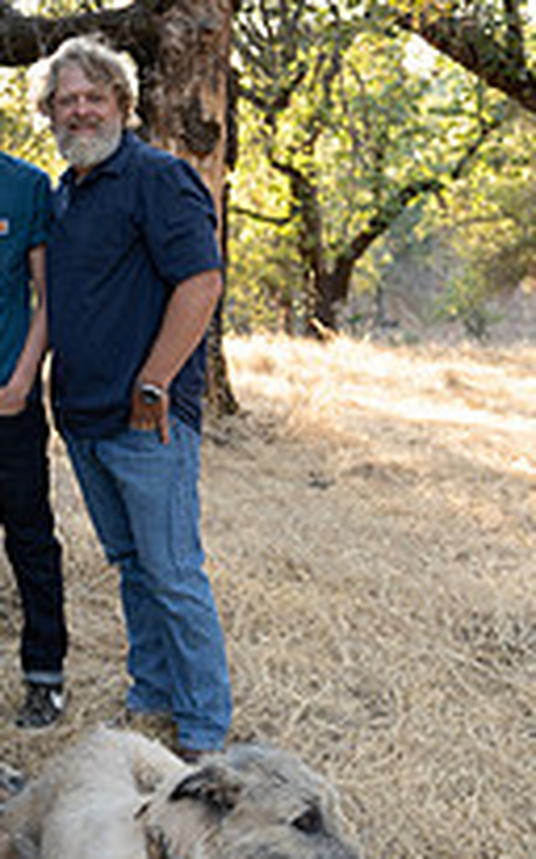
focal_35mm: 56
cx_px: 59
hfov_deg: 22.6
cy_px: 453
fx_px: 1310
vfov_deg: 36.3
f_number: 2.8
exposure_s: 1/160
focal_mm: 25
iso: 250
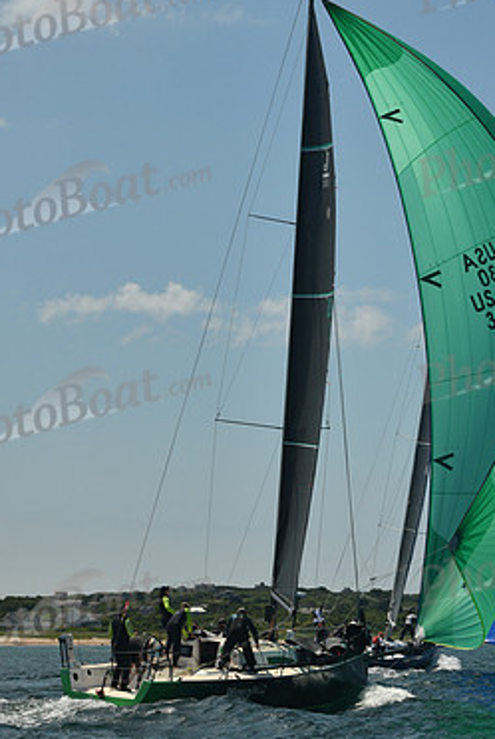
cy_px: 278
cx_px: 315
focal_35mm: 109
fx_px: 2242
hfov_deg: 12.6
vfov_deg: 18.7
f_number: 9
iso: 320
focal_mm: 70
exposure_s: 1/640
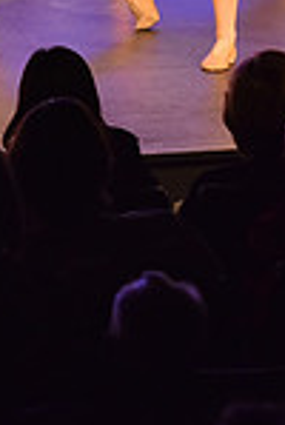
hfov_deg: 3.4
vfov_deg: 5.2
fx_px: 4680
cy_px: -67
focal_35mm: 396
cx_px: -356
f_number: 4
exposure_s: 1/250
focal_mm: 102
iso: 2000
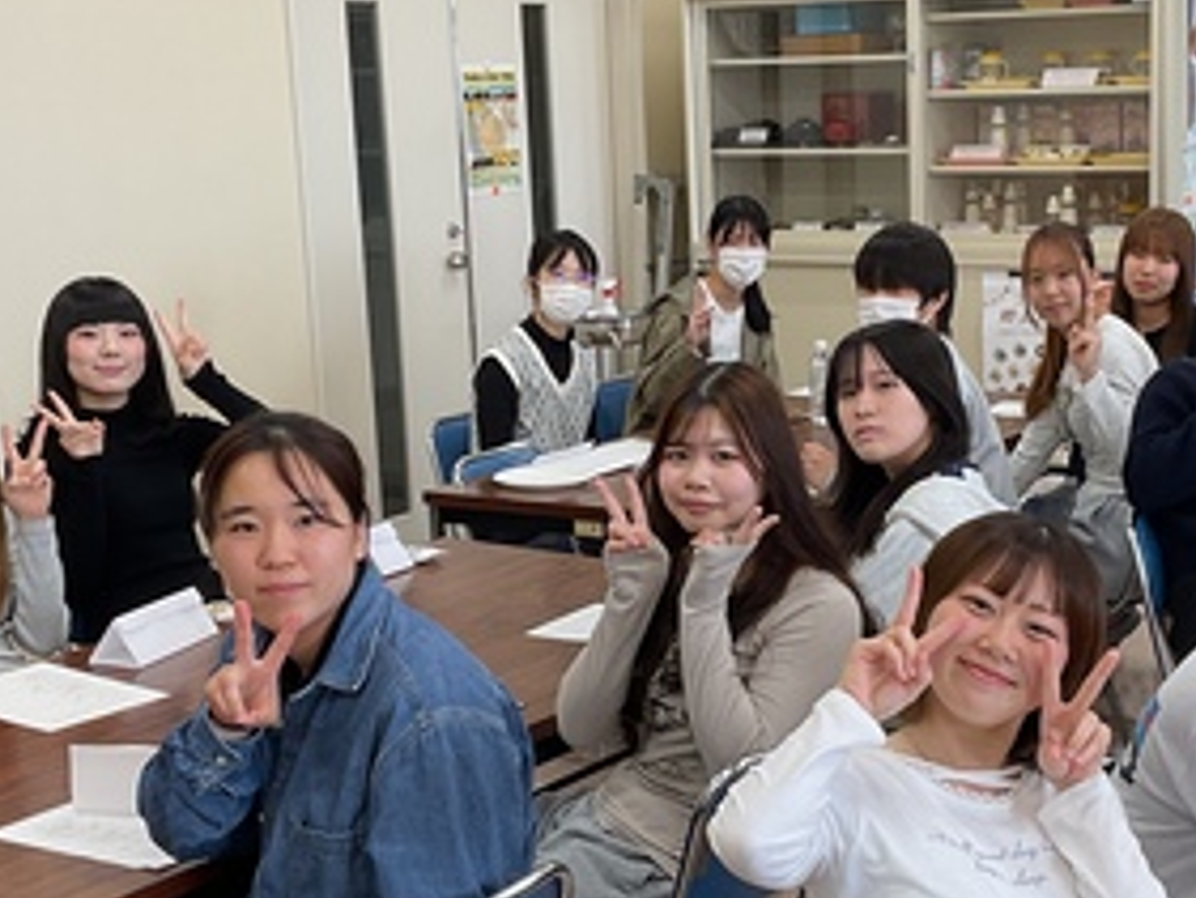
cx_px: 796
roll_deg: +2.2
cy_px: 519
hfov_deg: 29.2
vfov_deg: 22.3
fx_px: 2281
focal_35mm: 66
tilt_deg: -12.8
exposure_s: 1/60
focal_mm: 3
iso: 40
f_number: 1.8
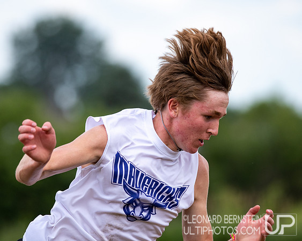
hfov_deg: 3.8
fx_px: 4528
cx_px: 140
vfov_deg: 3.1
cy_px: 120
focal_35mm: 507
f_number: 4
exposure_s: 1/2500
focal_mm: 300
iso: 400
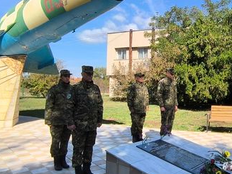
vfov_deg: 38.6
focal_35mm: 37
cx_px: 184
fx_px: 248
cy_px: 76
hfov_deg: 47.5
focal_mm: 1.65
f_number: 2.2
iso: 50
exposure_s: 1/2025
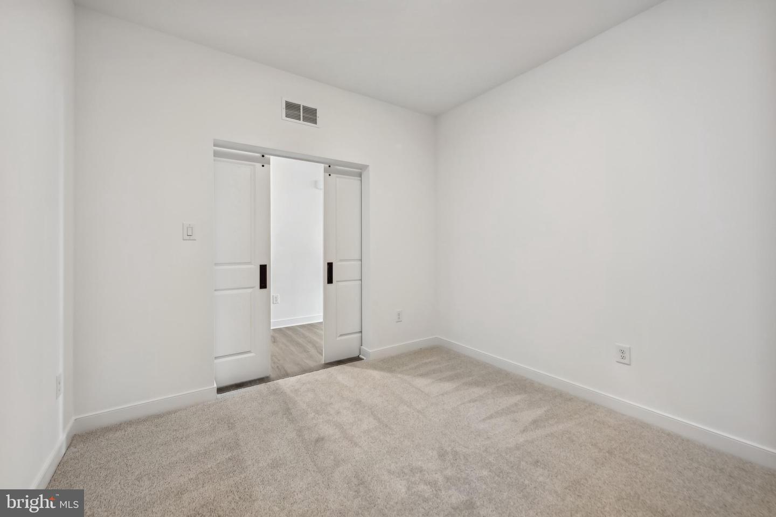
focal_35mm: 14
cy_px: 258
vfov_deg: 81.2
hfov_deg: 104.3
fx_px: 302
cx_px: 388
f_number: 8
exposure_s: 1/2
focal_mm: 14
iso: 64
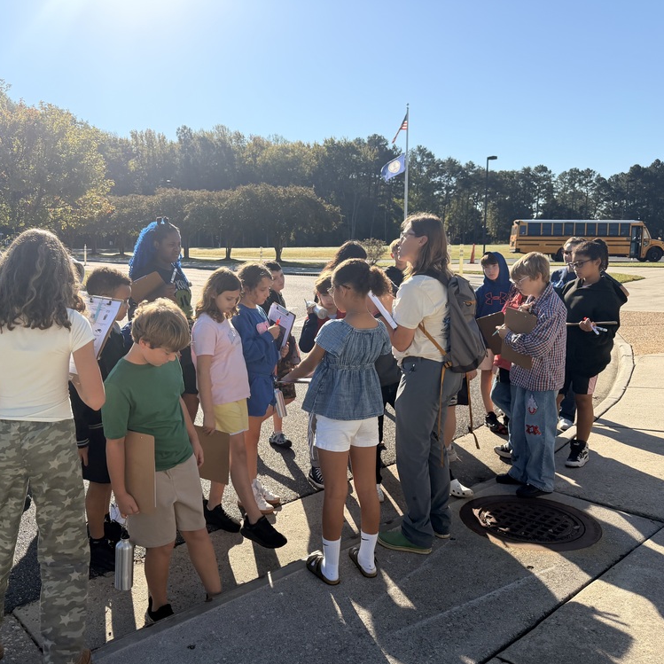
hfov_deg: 55.3
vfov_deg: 55.6
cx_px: 275
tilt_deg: -7.7
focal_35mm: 29
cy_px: 337
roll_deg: +0.8
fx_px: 629
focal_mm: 6.76
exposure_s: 1/4975
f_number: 1.78
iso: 125
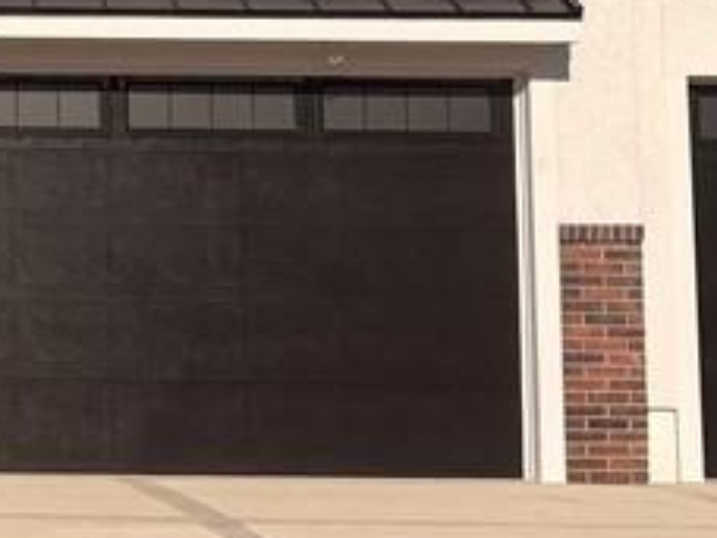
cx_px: -270
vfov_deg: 12.5
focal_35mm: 117
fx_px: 2423
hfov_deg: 15.8
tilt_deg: +7.8
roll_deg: +0.1
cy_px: 31
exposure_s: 1/8850
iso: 50
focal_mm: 5.96
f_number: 1.6
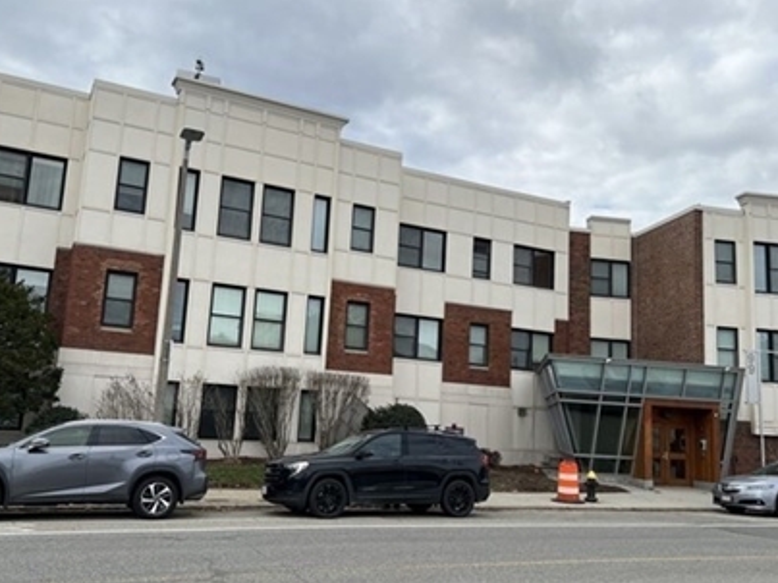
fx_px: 741
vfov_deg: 42.9
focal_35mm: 33
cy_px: 300
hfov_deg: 55.4
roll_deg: -3.5
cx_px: 391
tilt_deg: +10.4
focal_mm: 5.7
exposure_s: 1/4630
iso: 50
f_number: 1.5
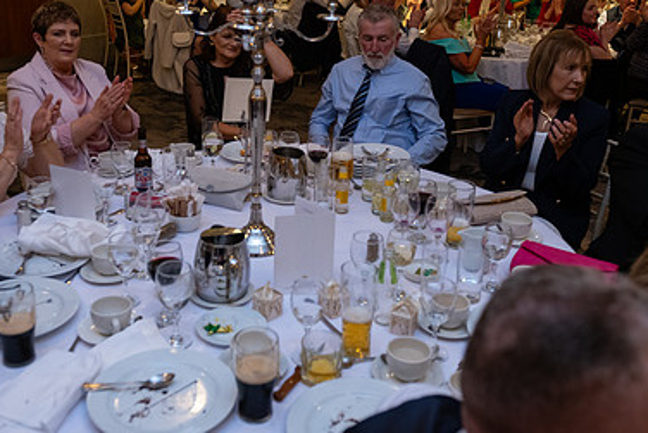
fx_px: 666
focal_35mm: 37
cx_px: 302
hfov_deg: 51.8
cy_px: 132
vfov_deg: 35.5
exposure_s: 1/160
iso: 1000
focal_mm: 24
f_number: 3.5
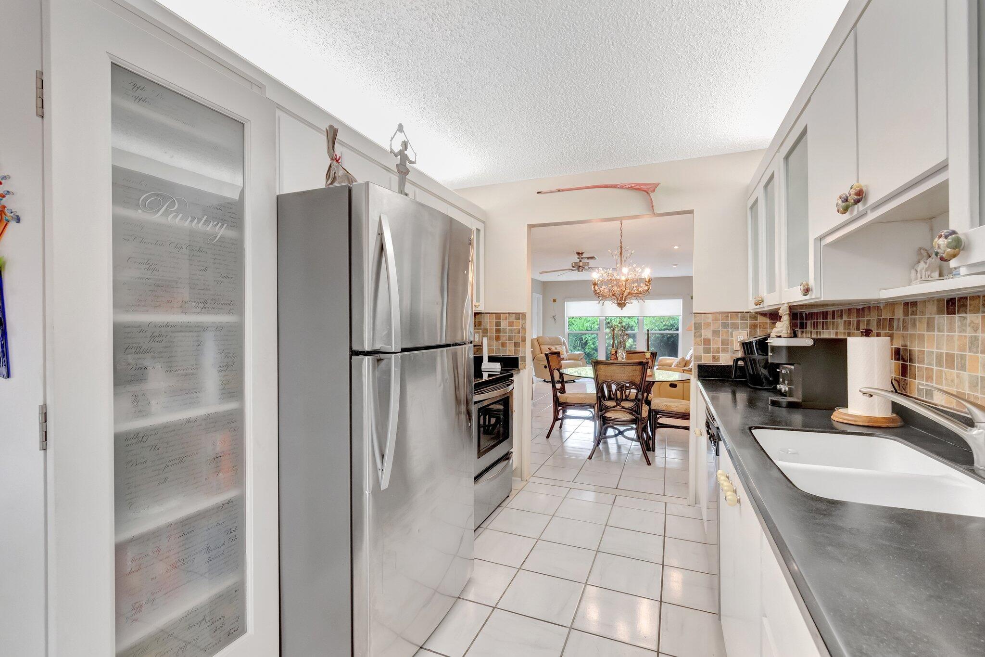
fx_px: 410
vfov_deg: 77.3
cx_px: 492
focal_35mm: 15
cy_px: 328
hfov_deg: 100.4
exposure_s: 1/30
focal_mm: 10
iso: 1100
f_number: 8
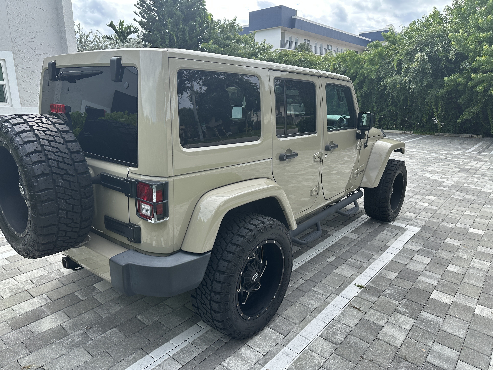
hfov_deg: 71.6
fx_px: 342
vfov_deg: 56.8
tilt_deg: -13.0
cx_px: 246
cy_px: 185
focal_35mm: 24
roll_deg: +1.3
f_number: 1.78
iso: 80
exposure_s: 1/1412
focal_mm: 6.86
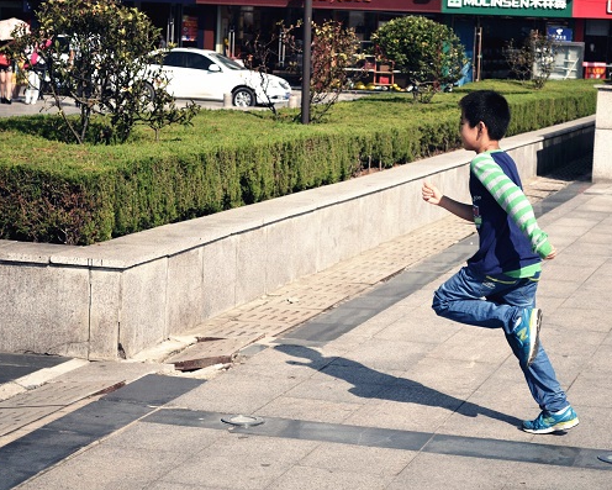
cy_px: 244
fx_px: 1695
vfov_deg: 16.4
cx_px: 354
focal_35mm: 94
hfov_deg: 20.5
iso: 180
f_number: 5.6
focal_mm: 55
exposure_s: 1/1250
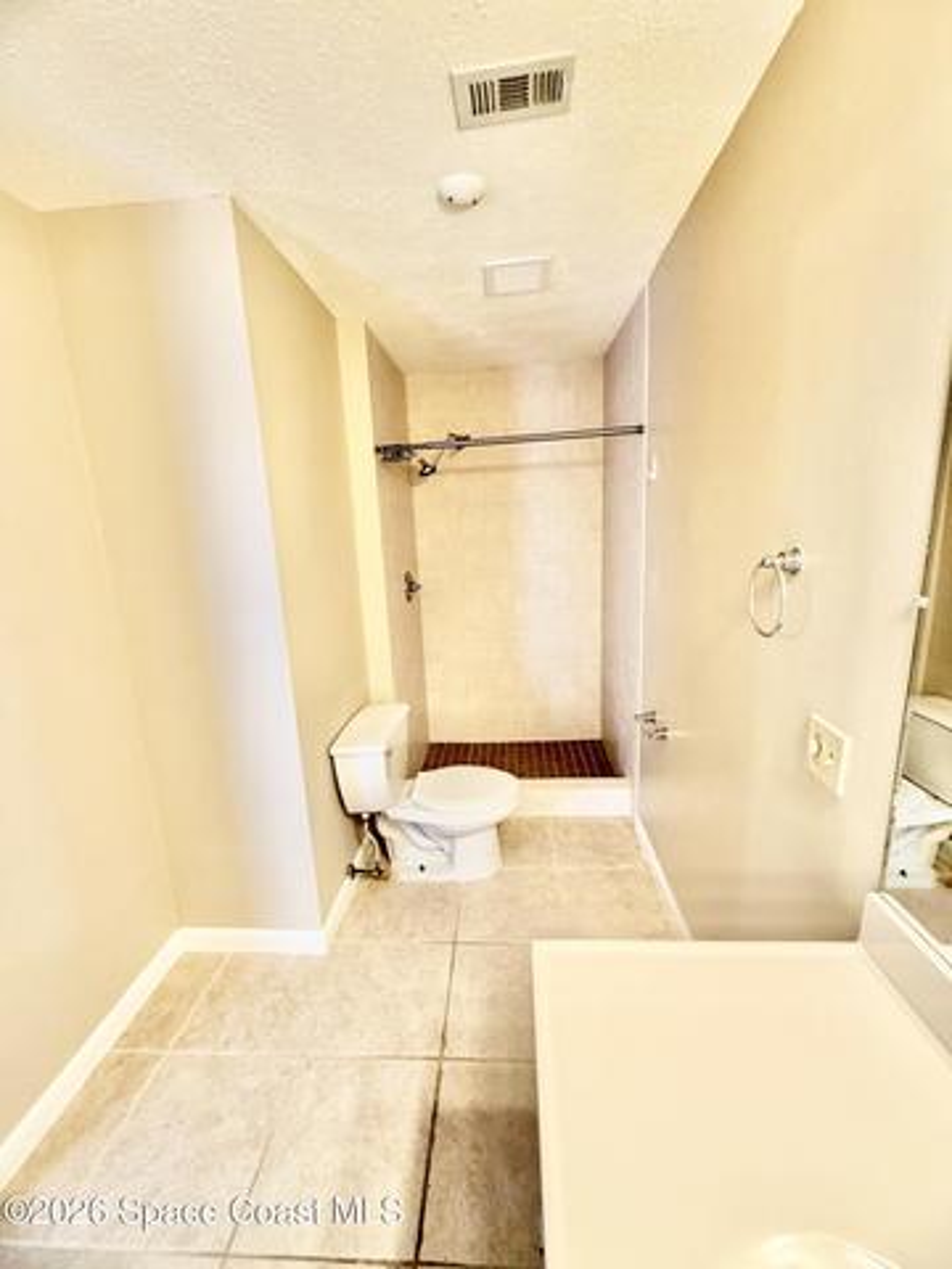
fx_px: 513
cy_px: 634
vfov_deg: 102.1
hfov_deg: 85.7
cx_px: 476
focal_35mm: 14
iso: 200
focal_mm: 2.22
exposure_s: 1/60
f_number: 2.2
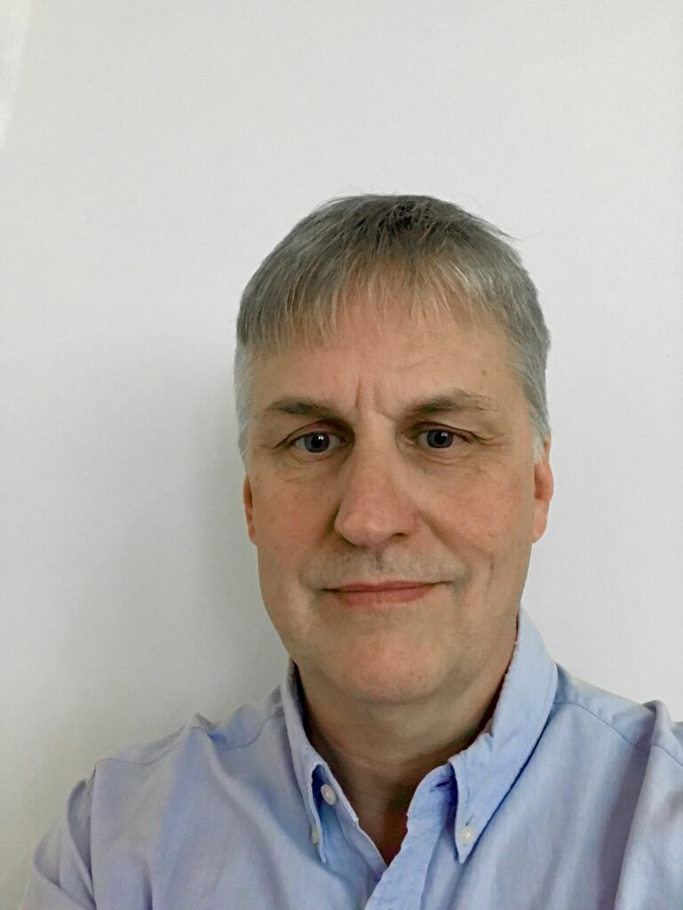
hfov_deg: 44.2
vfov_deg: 56.8
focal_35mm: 32
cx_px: 342
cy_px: 455
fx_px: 841
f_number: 2.2
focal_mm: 2.87
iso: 500
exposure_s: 1/17
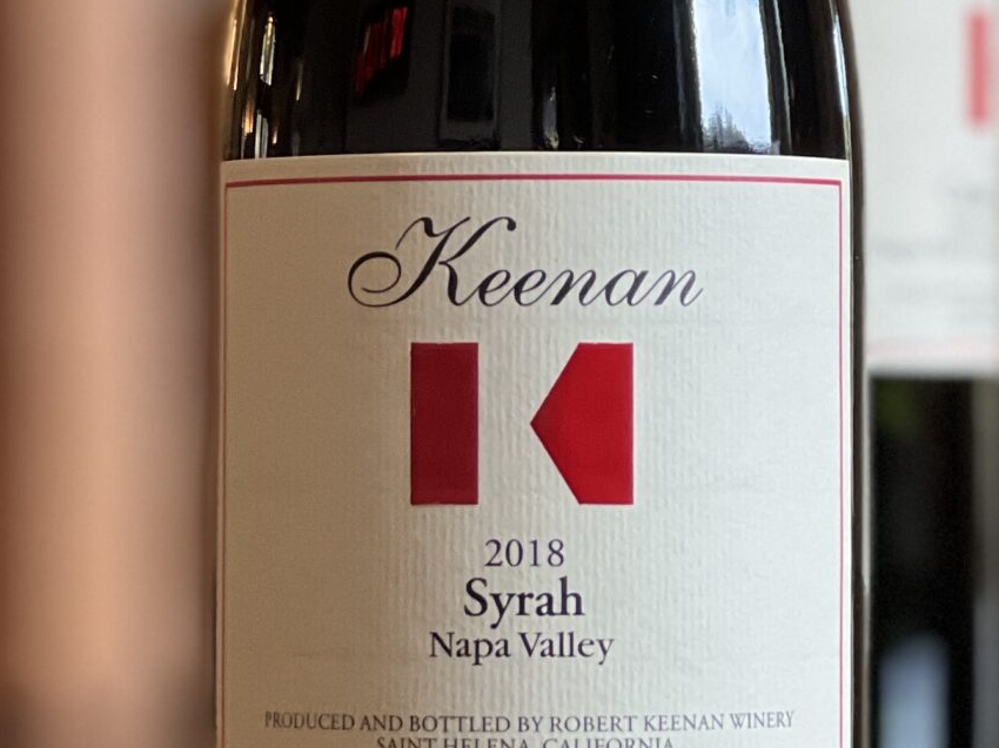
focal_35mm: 232
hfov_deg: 8.5
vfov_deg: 6.4
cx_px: 558
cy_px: -13
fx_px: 6694
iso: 160
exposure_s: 1/40
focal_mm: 9
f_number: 2.8
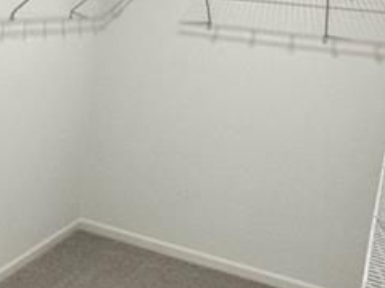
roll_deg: -5.3
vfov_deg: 24.3
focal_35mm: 60
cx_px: 8
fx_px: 667
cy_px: 100
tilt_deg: -10.6
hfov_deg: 30.2
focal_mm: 2.22
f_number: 2.2
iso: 125
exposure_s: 1/120
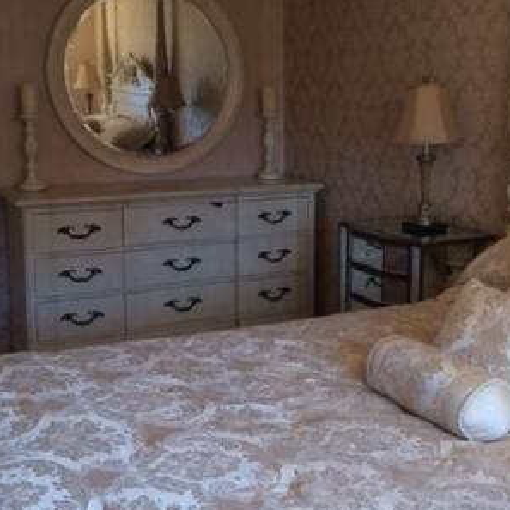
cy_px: 224
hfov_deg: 32.7
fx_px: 867
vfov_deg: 32.8
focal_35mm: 52
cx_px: 303
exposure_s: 1/33
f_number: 2.2
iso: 80
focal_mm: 4.12
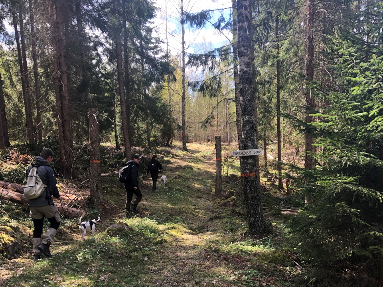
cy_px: 144
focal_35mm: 28
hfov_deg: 63.4
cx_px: 192
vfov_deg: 49.7
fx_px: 310
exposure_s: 1/136
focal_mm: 3.99
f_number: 1.8
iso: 20
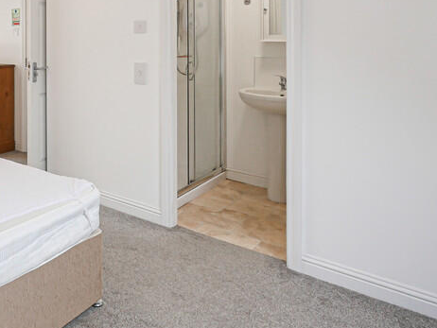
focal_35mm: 31
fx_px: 392
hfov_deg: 49.9
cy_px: 55
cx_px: 22
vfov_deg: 42.9
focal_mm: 7
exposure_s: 1/60
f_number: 4
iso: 200
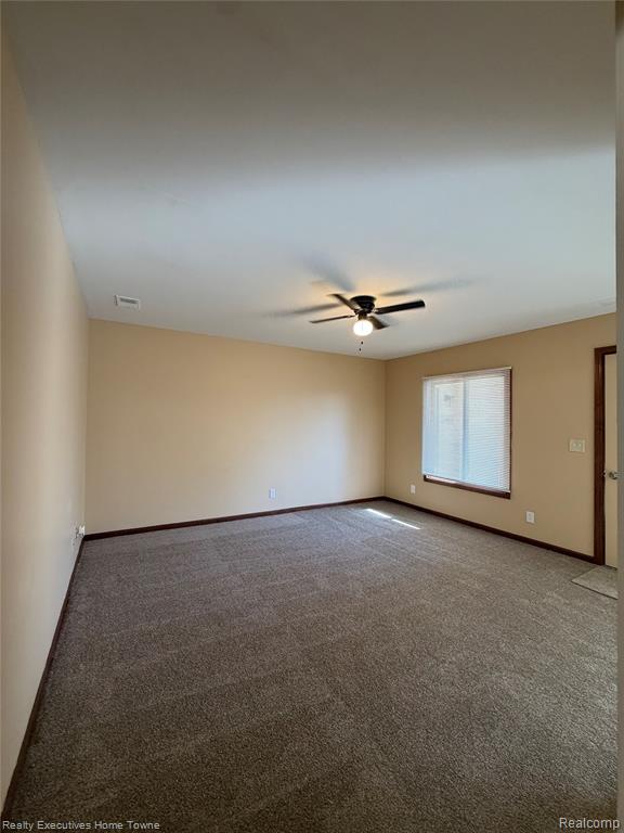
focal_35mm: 14
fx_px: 336
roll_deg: -0.4
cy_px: 416
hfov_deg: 85.7
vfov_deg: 102.1
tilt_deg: +0.7
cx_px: 312
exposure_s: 1/60
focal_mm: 2.22
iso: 250
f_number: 2.2
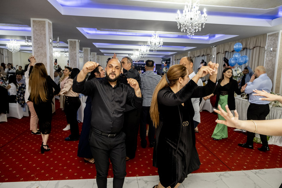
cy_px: 94
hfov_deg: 73.7
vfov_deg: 53.2
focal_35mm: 24
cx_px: 141
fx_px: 188
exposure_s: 1/160
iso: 1250
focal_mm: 16
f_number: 2.8
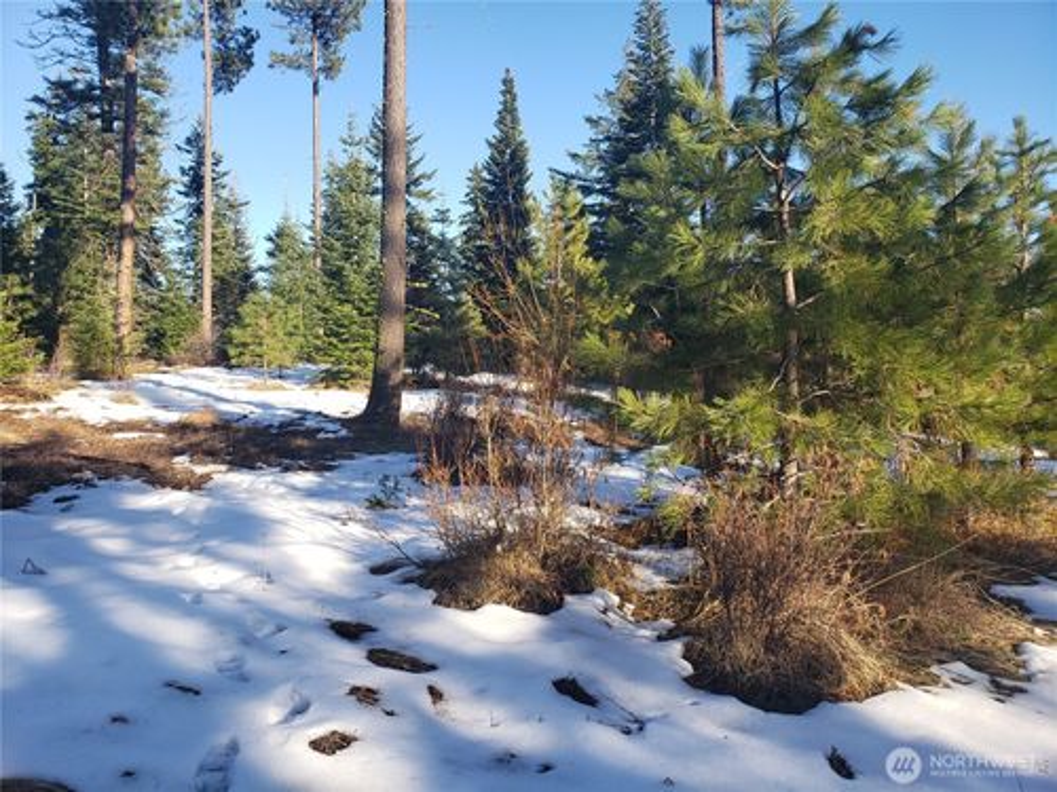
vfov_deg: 53.1
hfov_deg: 67.3
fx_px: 794
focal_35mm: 26
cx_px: 528
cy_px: 396
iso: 50
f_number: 2.4
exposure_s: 1/420
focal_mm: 4.3
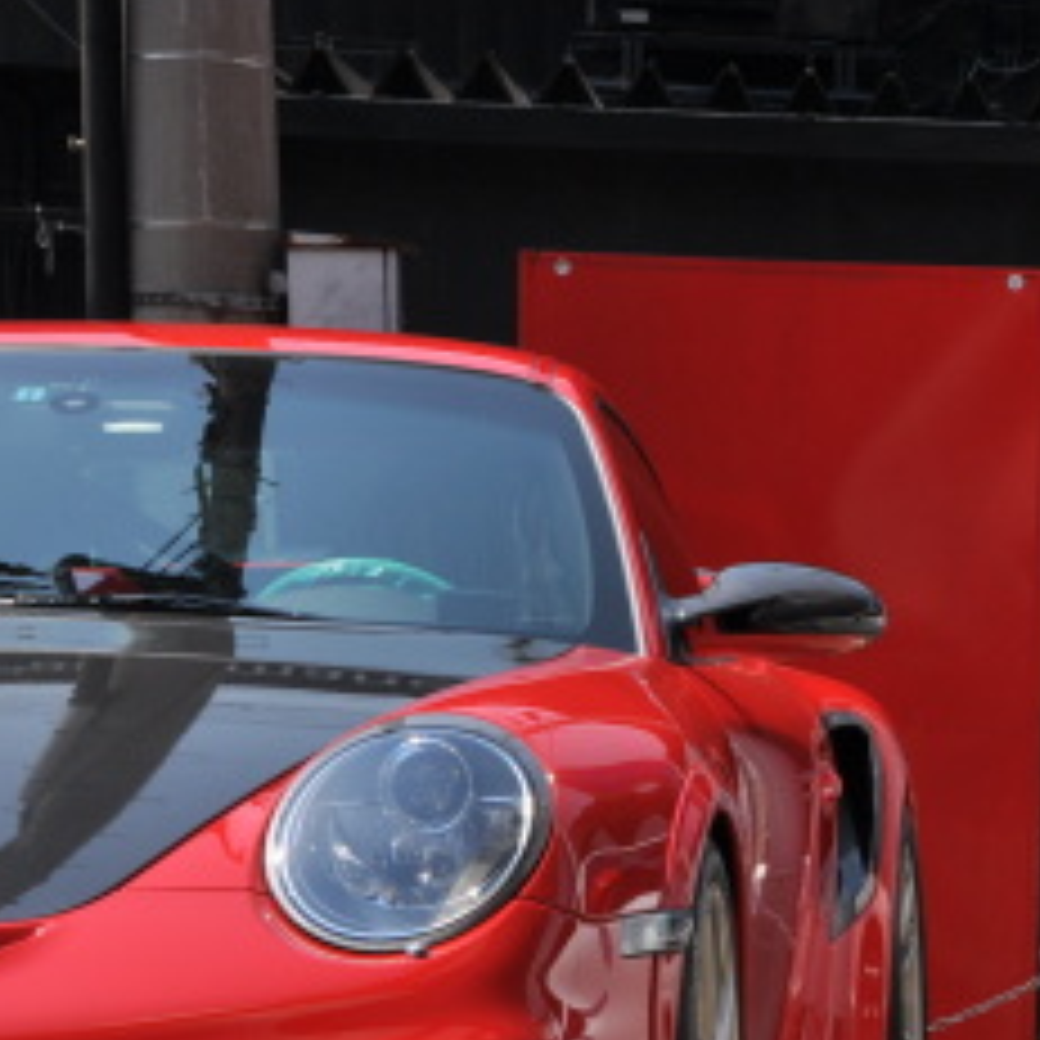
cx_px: 1121
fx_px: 4931
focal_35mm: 145
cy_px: 817
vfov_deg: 12.0
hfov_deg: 11.9
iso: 200
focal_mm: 45
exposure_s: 1/250
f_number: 16
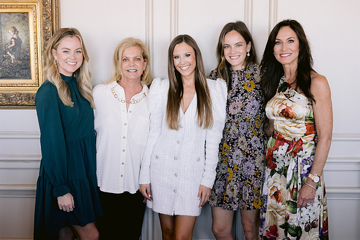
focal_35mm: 52
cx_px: 180
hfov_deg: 38.4
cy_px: 119
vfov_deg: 26.2
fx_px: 517
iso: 800
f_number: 3.2
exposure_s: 1/250
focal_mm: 50
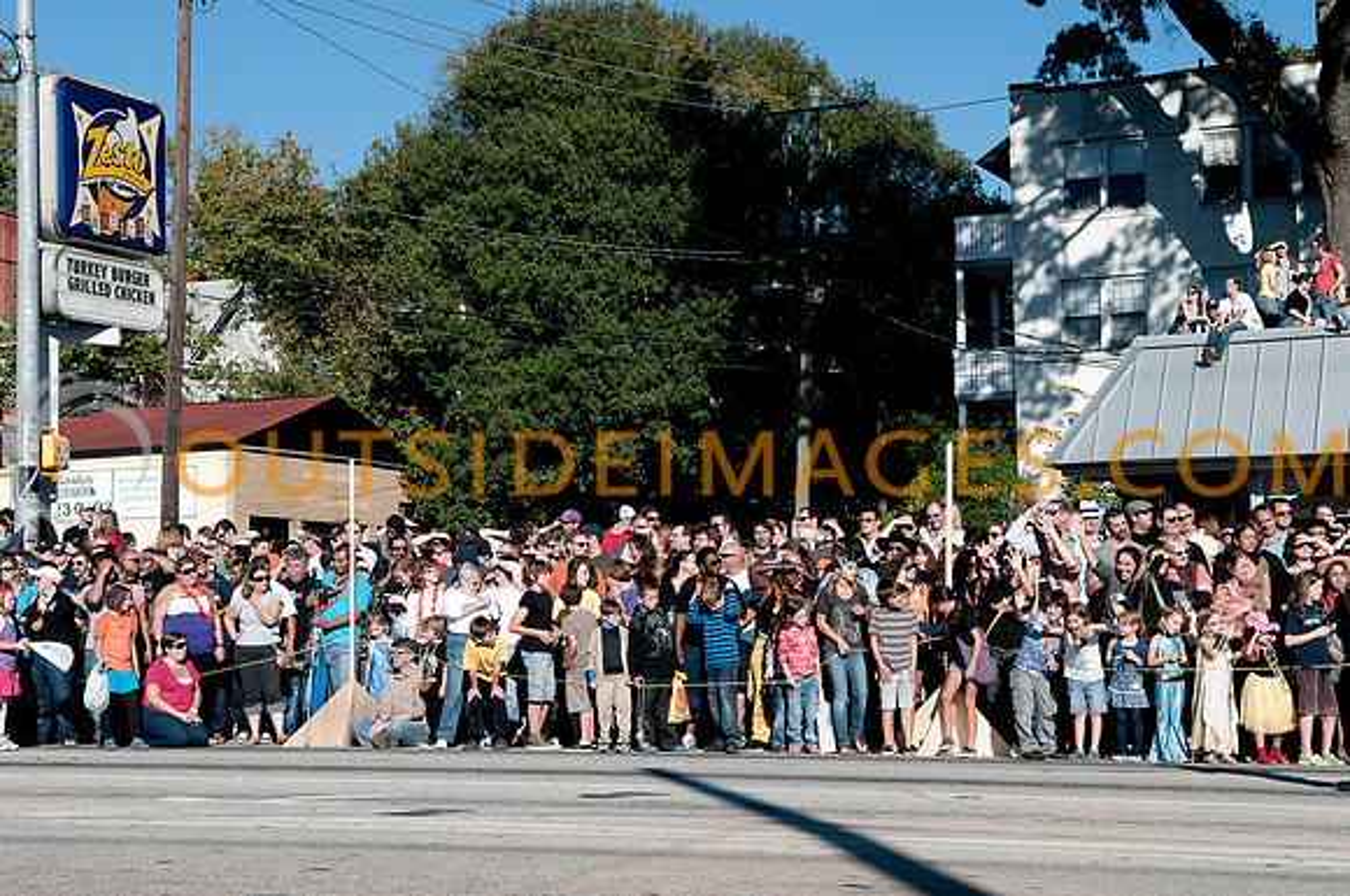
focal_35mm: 57
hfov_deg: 35.1
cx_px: 675
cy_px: 448
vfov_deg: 23.7
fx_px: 2135
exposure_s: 1/1600
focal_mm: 38
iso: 250
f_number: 5
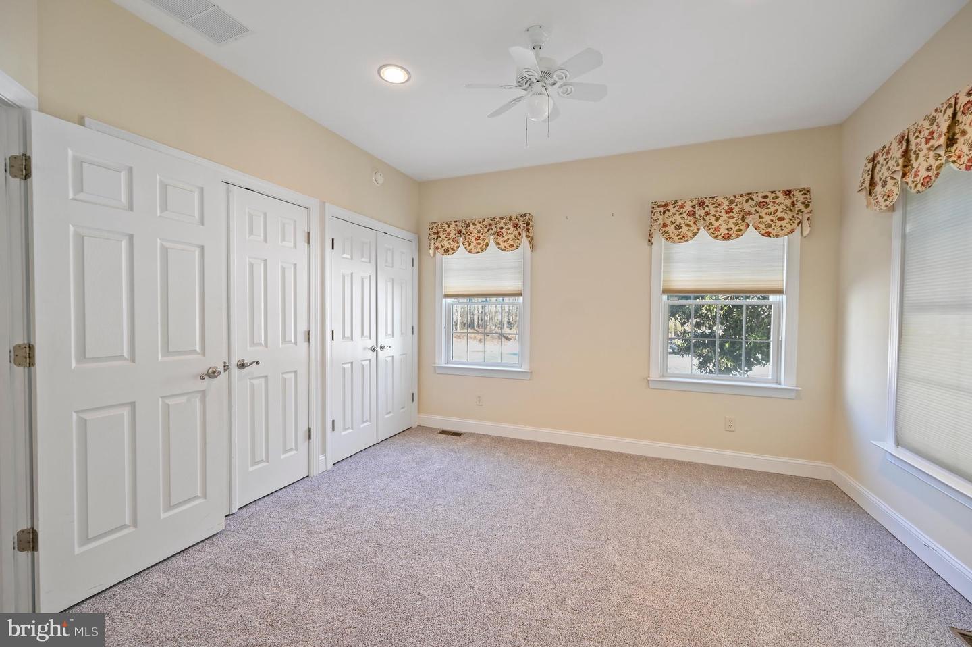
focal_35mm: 14
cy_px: 324
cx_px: 486
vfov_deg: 81.1
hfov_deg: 104.3
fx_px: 378
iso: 200
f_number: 5
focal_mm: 14
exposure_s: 1/8
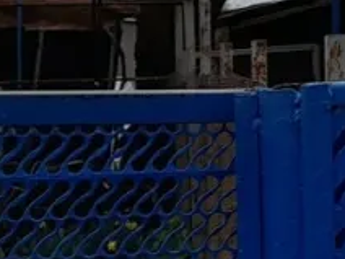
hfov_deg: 8.7
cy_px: 33
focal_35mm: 189
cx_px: 1038
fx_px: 1884
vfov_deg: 7.8
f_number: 2
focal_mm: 4.6
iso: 20
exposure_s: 1/592
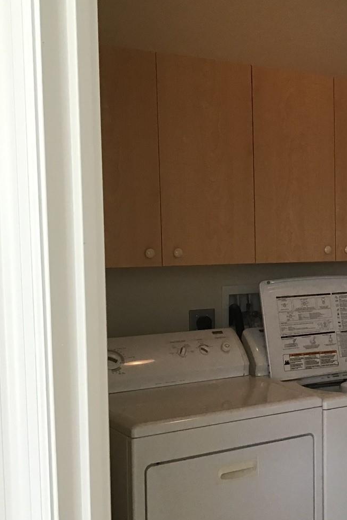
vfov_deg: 37.5
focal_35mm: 53
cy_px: 284
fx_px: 766
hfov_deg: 24.1
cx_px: 367
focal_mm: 3.3
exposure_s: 1/30
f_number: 2.4
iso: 50
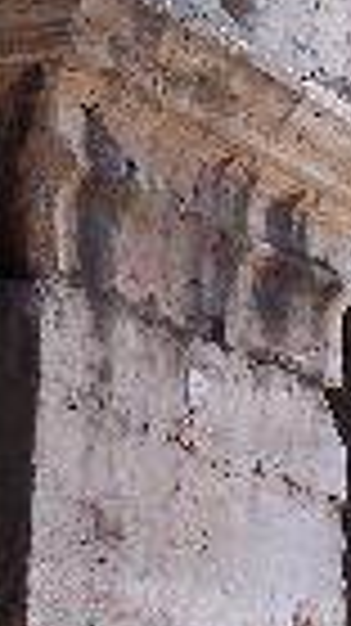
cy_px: 0
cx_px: 538
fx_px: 2951
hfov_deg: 6.7
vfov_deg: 12.0
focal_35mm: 178
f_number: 4.8
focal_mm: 8
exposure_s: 1/350
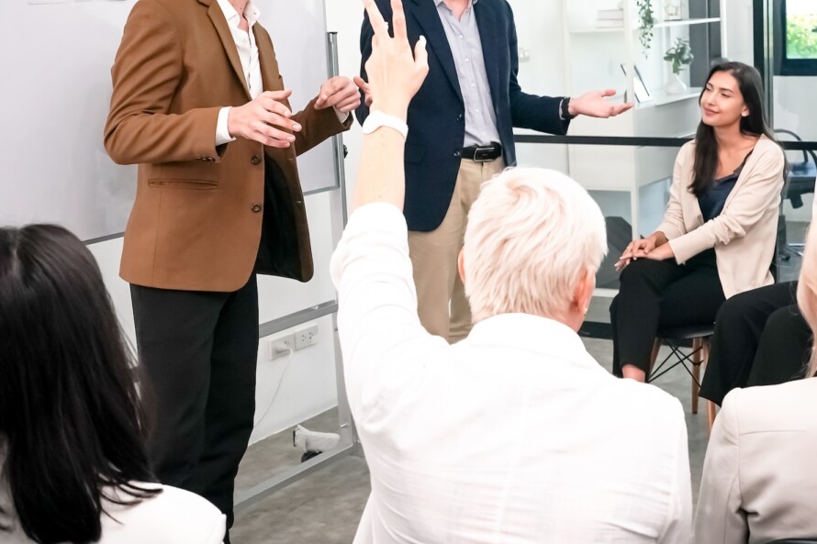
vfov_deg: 22.9
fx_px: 1339
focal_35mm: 59
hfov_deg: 33.2
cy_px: 175
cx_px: 621
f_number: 5.6
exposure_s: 1/125
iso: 2000
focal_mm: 35
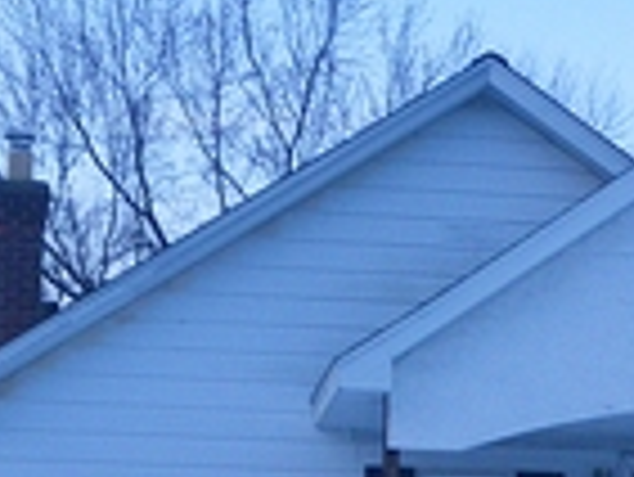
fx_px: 1888
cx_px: 477
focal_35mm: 103
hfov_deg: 18.9
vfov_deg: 14.1
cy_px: 495
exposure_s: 1/60
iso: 250
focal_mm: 7.5
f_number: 4.2
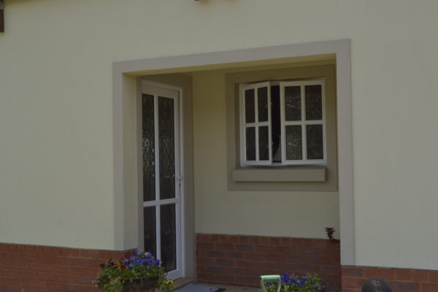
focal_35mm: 48
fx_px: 584
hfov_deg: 41.1
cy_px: 146
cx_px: 219
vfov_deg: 28.1
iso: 100
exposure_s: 1/100
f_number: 11
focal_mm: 32
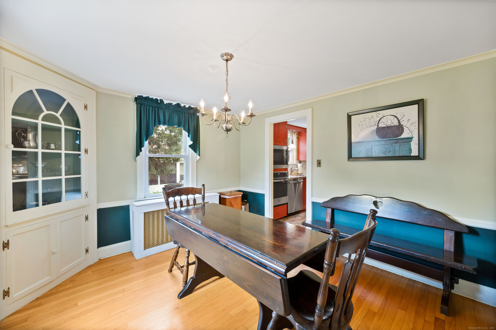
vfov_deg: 81.2
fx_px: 193
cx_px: 248
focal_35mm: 14
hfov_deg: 104.3
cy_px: 165
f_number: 10
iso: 800
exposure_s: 1/2
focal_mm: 14
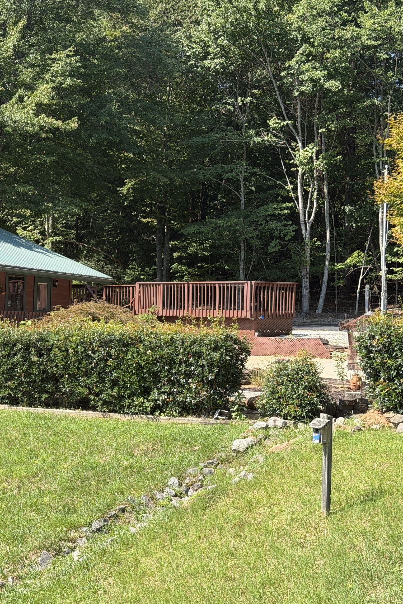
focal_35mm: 67
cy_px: 301
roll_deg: -2.0
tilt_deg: +1.1
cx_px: 27
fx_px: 1125
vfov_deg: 30.1
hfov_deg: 19.9
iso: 64
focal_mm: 6.76
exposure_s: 1/1377
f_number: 1.78
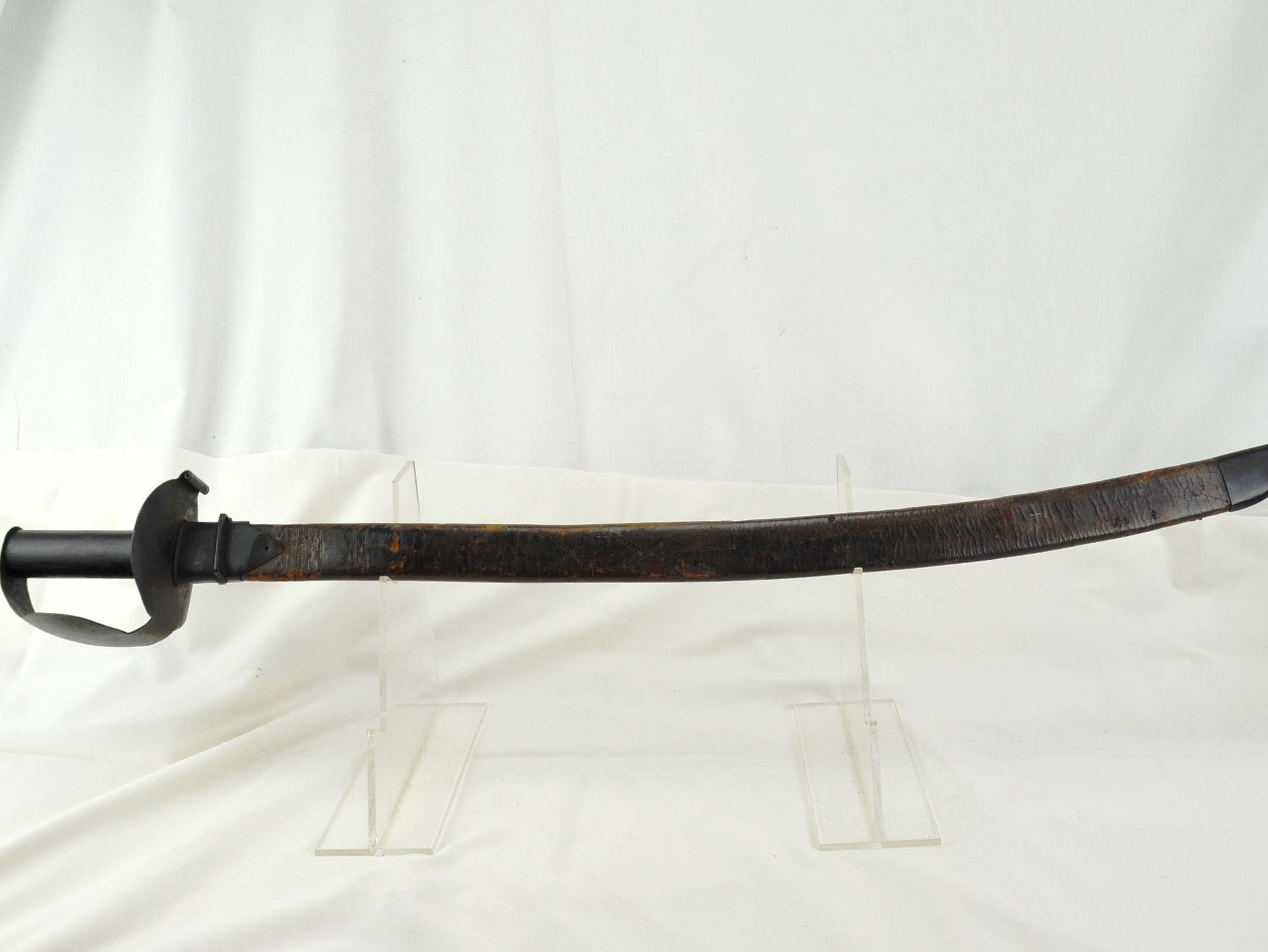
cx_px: 647
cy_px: 477
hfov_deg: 51.3
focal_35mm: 36
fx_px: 1319
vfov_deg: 39.7
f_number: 5.6
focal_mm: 22
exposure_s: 1/125
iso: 220
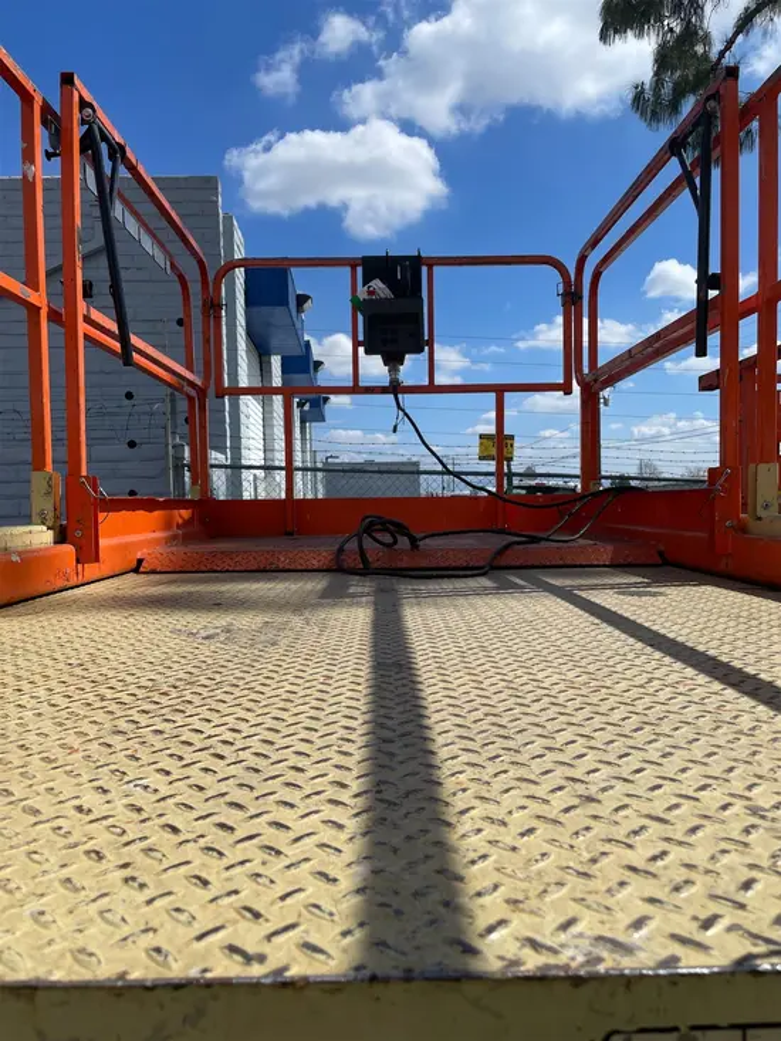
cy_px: 520
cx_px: 390
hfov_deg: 53.1
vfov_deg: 67.3
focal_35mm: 26
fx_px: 782
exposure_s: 1/6135
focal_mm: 4.2
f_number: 1.6
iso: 32
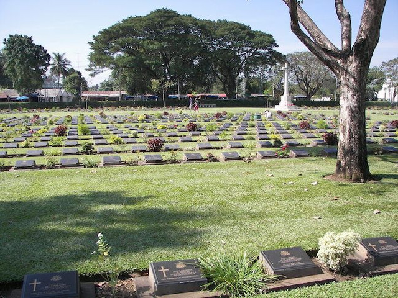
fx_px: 414
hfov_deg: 51.4
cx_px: 199
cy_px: 149
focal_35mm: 36
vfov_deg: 39.7
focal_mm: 6
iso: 50
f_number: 2.8
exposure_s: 1/500
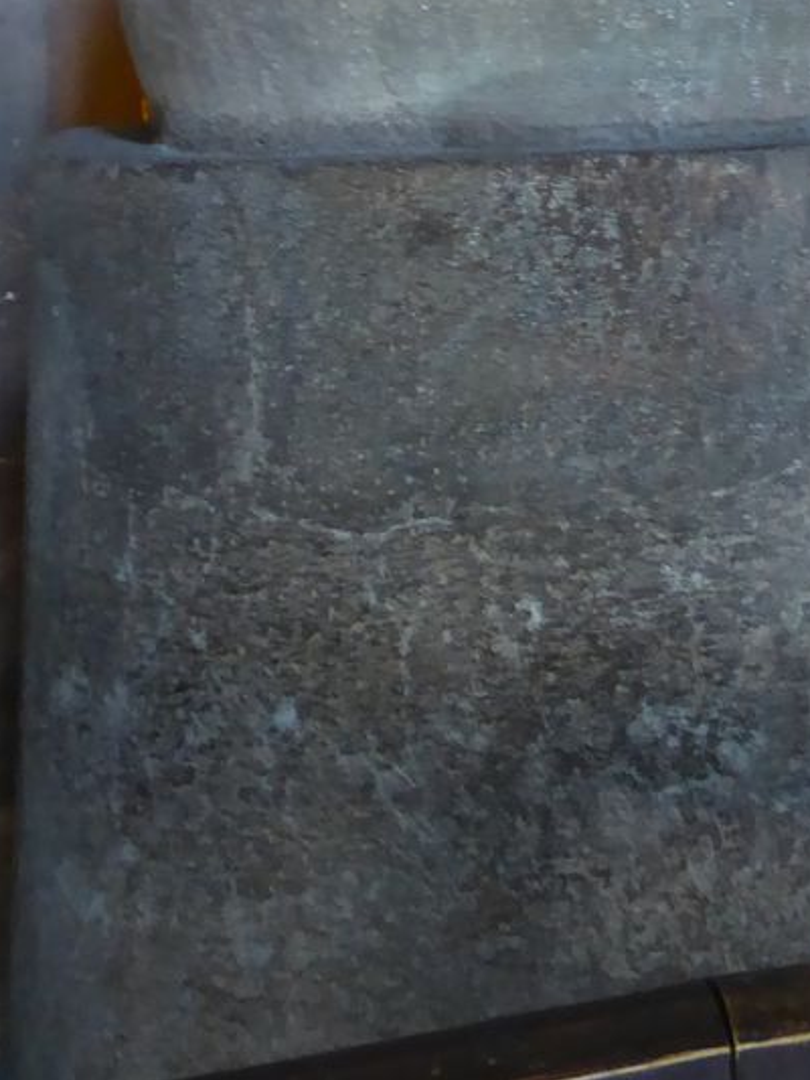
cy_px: -310
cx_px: 788
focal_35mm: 75
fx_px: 2339
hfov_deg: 19.2
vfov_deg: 23.2
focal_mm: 4.3
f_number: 3.3
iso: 400
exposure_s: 1/5
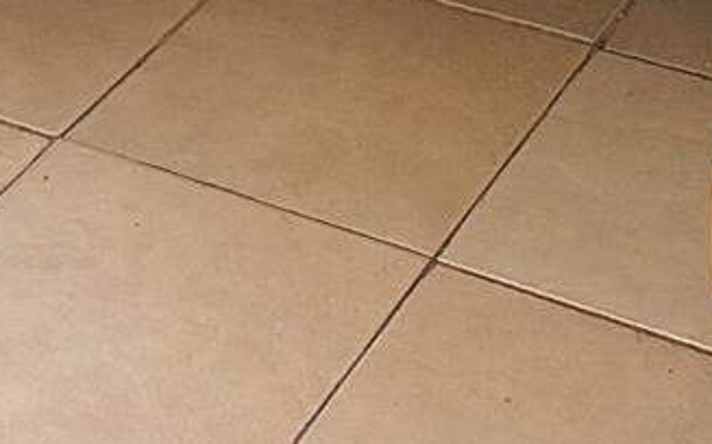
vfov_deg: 8.4
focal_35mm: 135
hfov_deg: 15.4
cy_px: -834
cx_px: 146
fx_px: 2618
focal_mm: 5.96
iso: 400
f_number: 1.6
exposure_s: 1/60
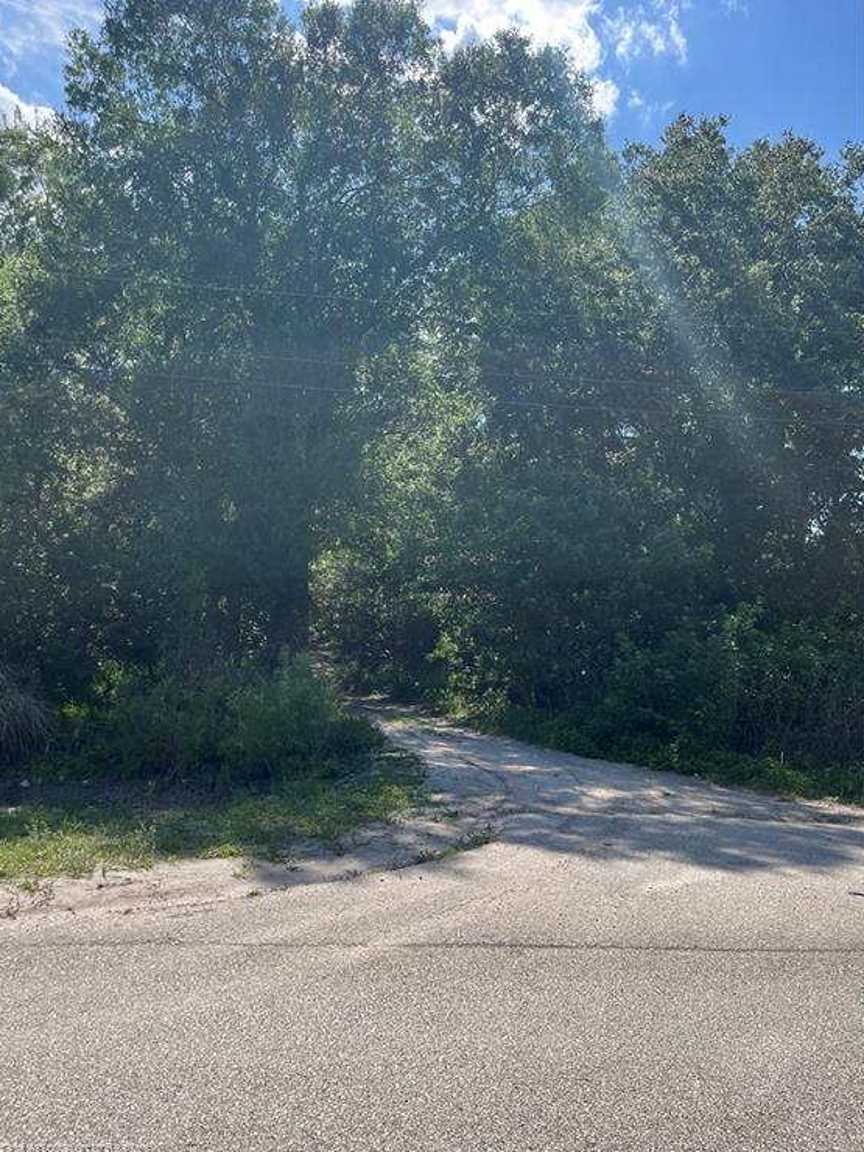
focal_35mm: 27
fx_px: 899
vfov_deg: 65.3
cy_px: 560
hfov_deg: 51.3
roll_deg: -1.3
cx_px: 419
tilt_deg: +7.1
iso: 50
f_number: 1.6
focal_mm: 5.1
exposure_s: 1/2309
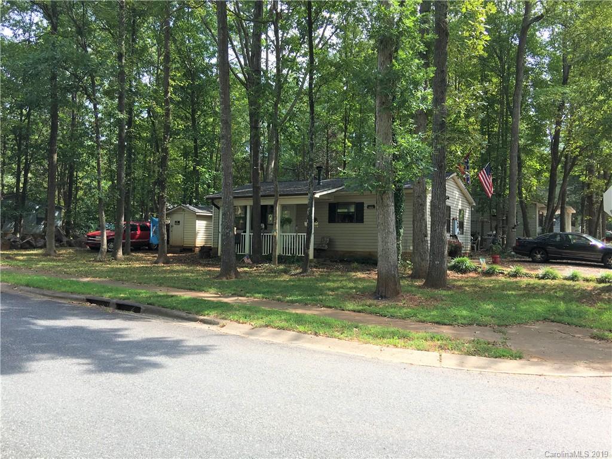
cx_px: 306
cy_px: 230
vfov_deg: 48.2
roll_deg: -0.7
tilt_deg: +3.0
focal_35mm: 29
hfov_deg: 61.7
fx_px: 513
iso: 25
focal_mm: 4.15
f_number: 2.2
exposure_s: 1/439
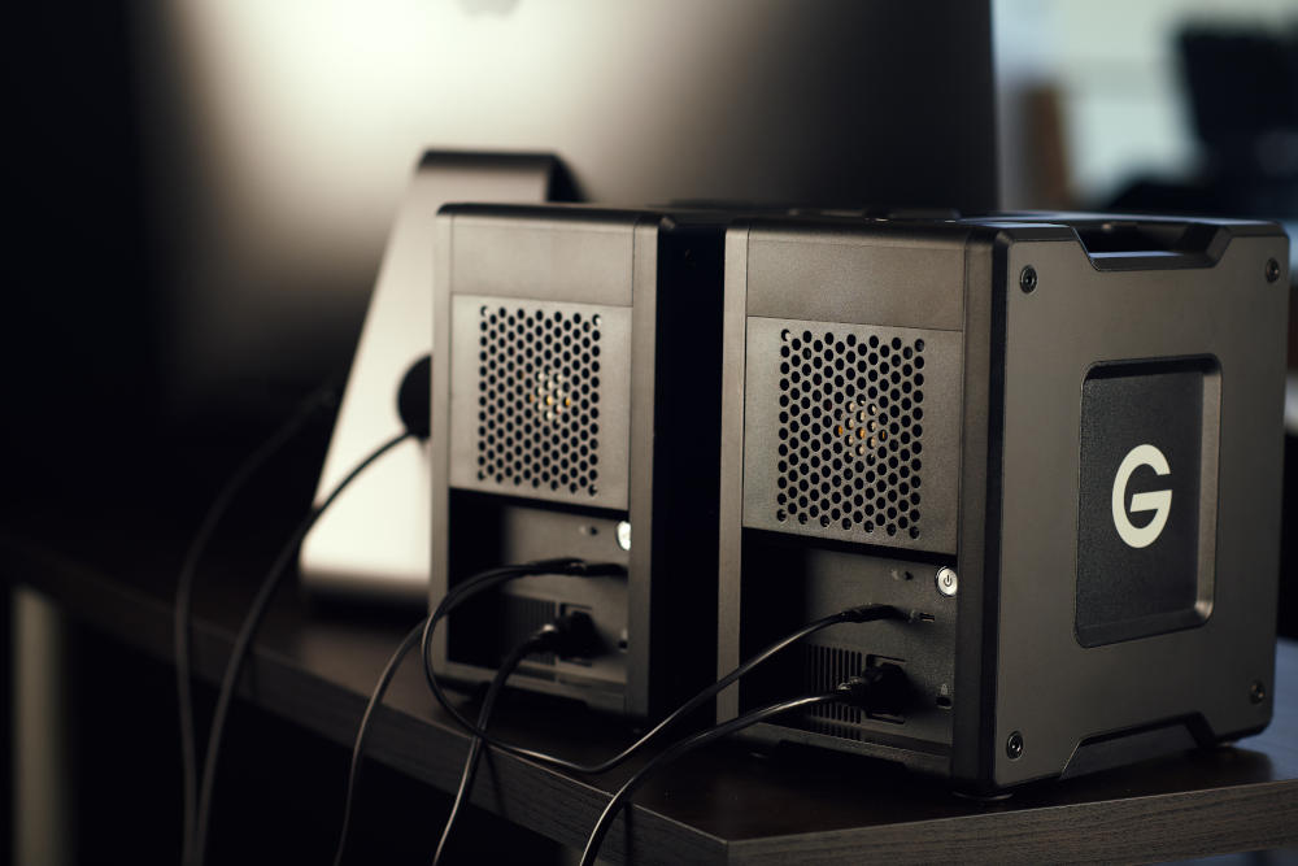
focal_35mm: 85
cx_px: 649
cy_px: 433
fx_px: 3065
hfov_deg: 23.9
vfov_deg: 16.1
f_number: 3.2
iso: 400
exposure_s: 1/200
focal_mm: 85
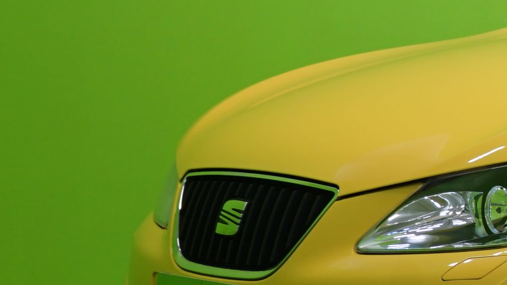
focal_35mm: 235
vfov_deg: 5.2
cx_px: 968
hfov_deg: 8.7
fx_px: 3160
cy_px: 91
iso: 400
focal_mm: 55
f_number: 5
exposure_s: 1/13
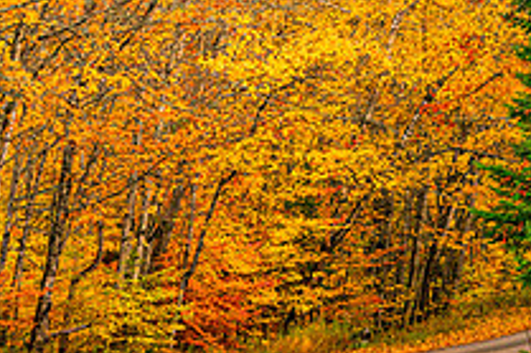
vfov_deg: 4.7
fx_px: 4303
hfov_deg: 7.1
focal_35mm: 292
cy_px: 253
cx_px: 310
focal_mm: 105
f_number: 3.5
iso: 320
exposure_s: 1/160
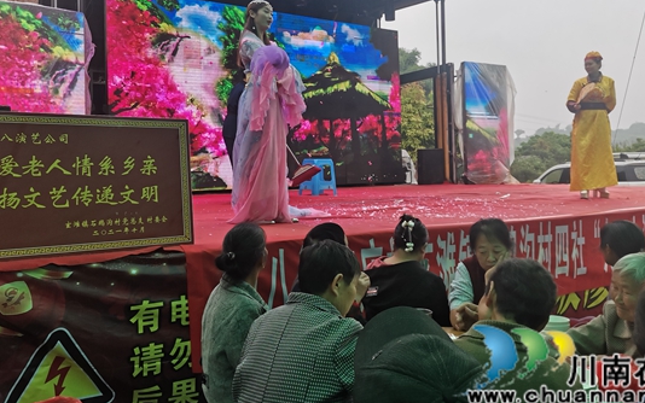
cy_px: 153
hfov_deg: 58.1
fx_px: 580
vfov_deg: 38.1
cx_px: 345
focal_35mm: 33
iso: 50
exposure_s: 1/158
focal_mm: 4.75
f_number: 1.8
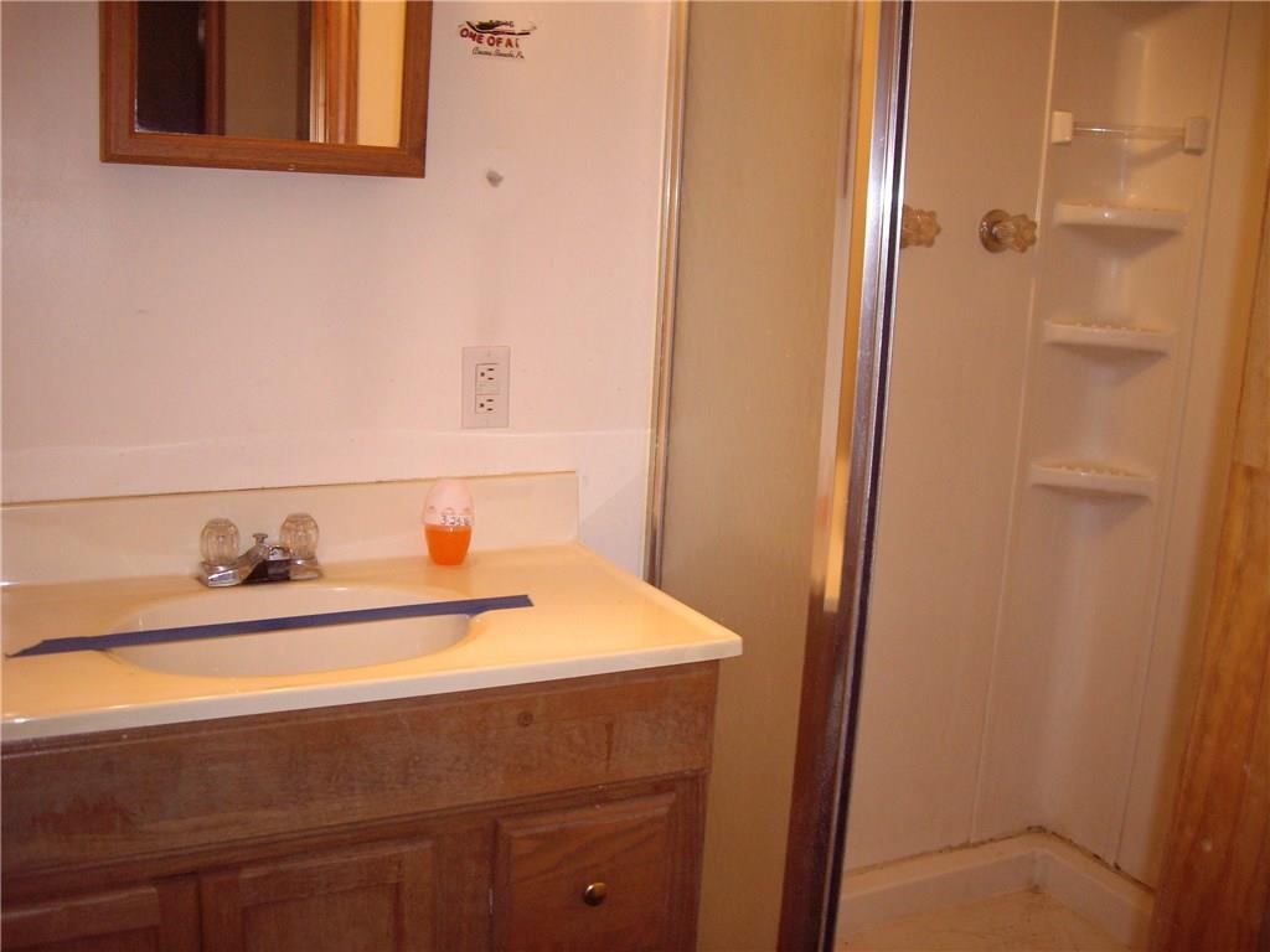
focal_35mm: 38
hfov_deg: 49.0
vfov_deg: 37.7
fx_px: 1394
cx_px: 635
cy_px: 476
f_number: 2.7
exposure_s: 1/40
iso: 200
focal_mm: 6.2
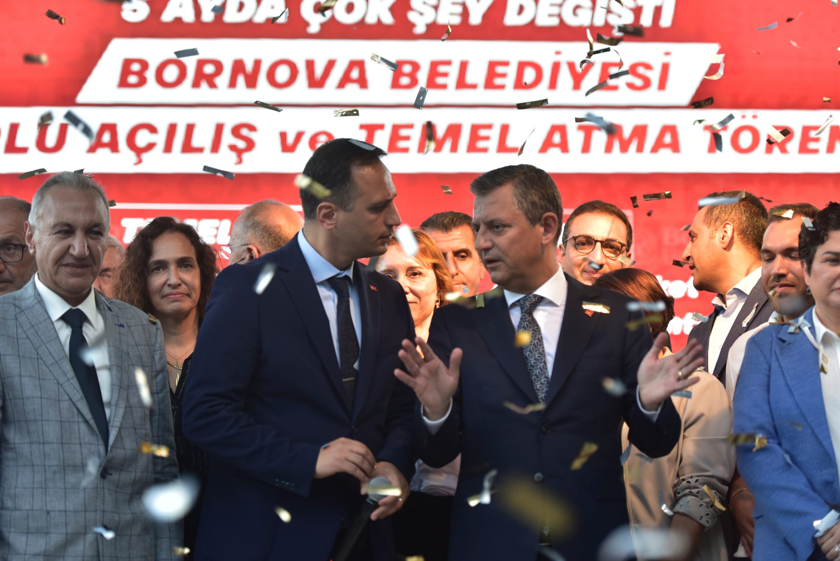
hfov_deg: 20.0
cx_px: 420
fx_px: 2381
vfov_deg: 13.4
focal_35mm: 102
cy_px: 280
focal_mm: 102
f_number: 2.8
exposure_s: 1/320
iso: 400
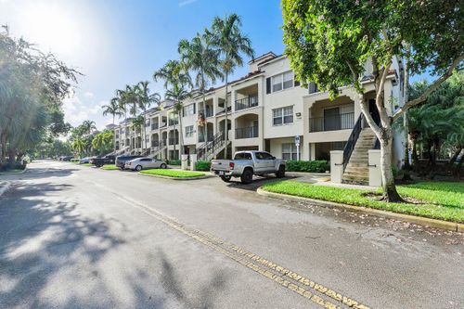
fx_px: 193
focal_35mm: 15
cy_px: 154
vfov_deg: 77.3
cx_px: 232
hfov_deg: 100.4
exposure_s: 1/80
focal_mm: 10
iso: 100
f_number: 11
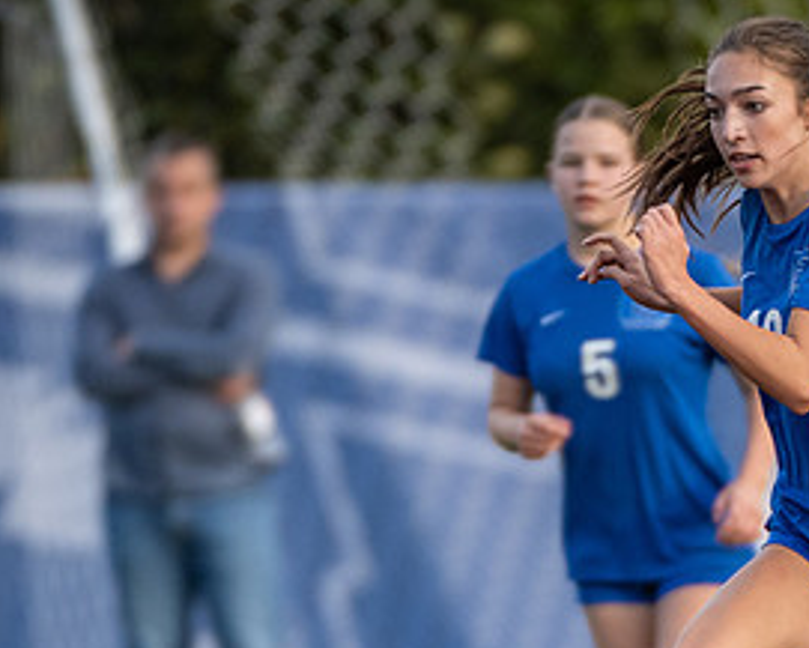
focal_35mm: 1365
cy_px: 697
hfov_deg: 1.4
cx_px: 885
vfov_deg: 1.1
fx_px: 32694
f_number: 4
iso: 1000
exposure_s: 1/1000
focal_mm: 400
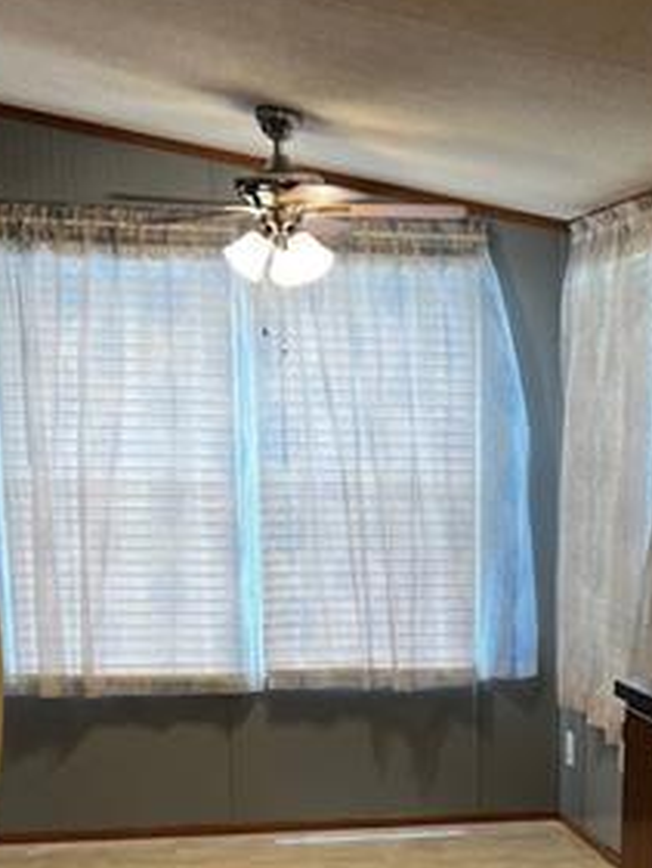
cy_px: 846
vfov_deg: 26.1
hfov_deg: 20.4
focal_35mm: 71
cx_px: 547
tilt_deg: -13.1
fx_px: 1782
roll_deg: -0.1
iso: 80
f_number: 1.5
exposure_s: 1/60
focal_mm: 5.7
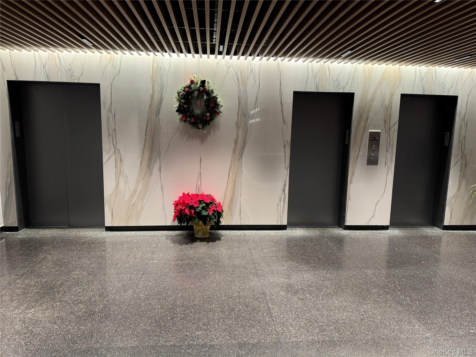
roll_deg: -1.2
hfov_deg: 71.6
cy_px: 178
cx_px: 238
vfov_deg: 56.8
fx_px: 330
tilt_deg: -9.7
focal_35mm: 24
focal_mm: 6.76
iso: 250
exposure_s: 1/60
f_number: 1.78
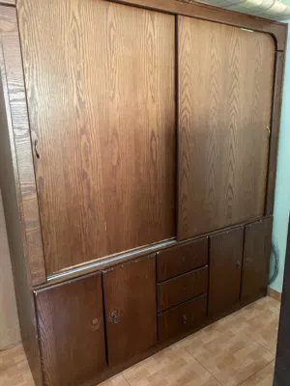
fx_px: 290
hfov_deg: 53.1
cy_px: 193
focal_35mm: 26
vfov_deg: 67.3
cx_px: 145
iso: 640
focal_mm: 4.25
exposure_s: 1/30
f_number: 1.8
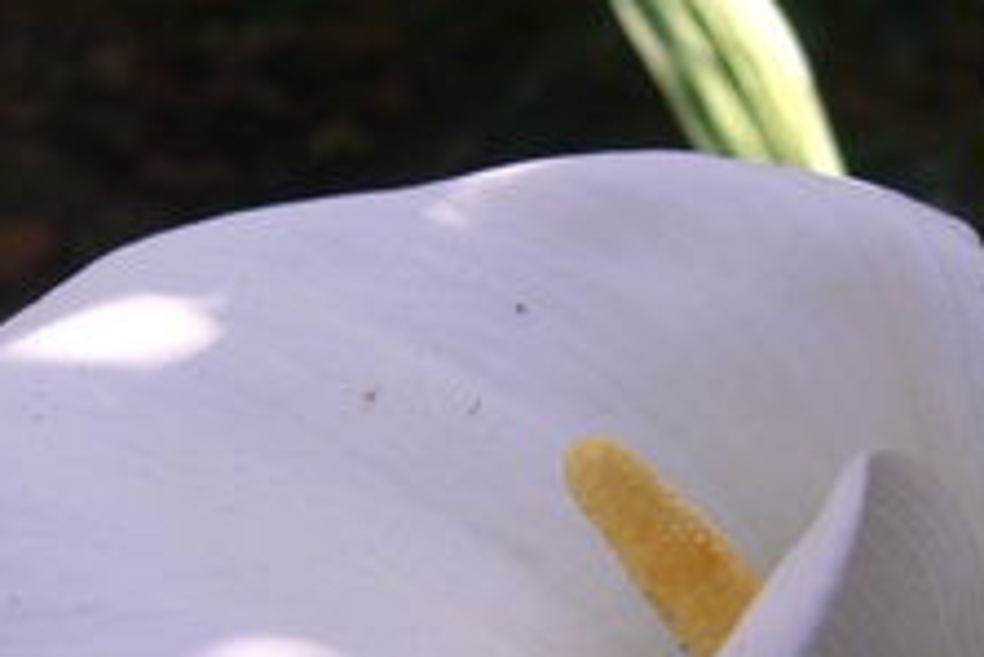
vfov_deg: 17.3
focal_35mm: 78
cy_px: 578
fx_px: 2133
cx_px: 499
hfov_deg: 26.0
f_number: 2.8
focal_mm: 7.9
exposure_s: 1/320
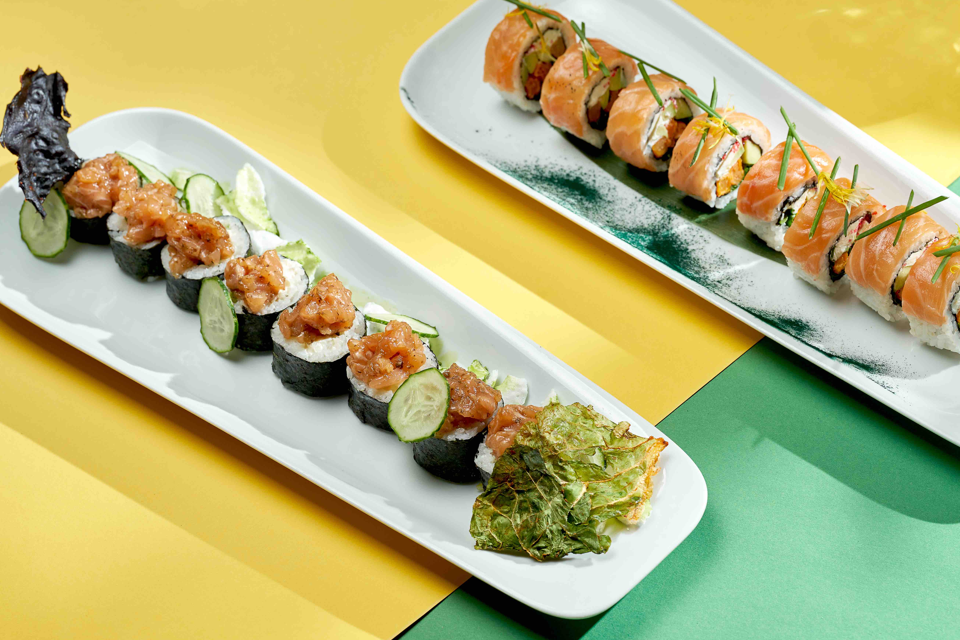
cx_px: 520
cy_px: 346
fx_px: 3226
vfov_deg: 11.3
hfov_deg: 16.9
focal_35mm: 121
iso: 160
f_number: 8
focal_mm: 105
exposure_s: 1/125
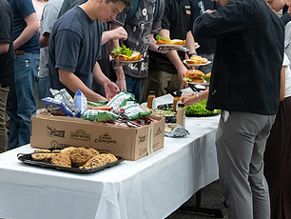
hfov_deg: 21.4
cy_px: 71
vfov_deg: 16.2
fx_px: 766
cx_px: 85
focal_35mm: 91
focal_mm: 50
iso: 2500
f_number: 4
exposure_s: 1/250
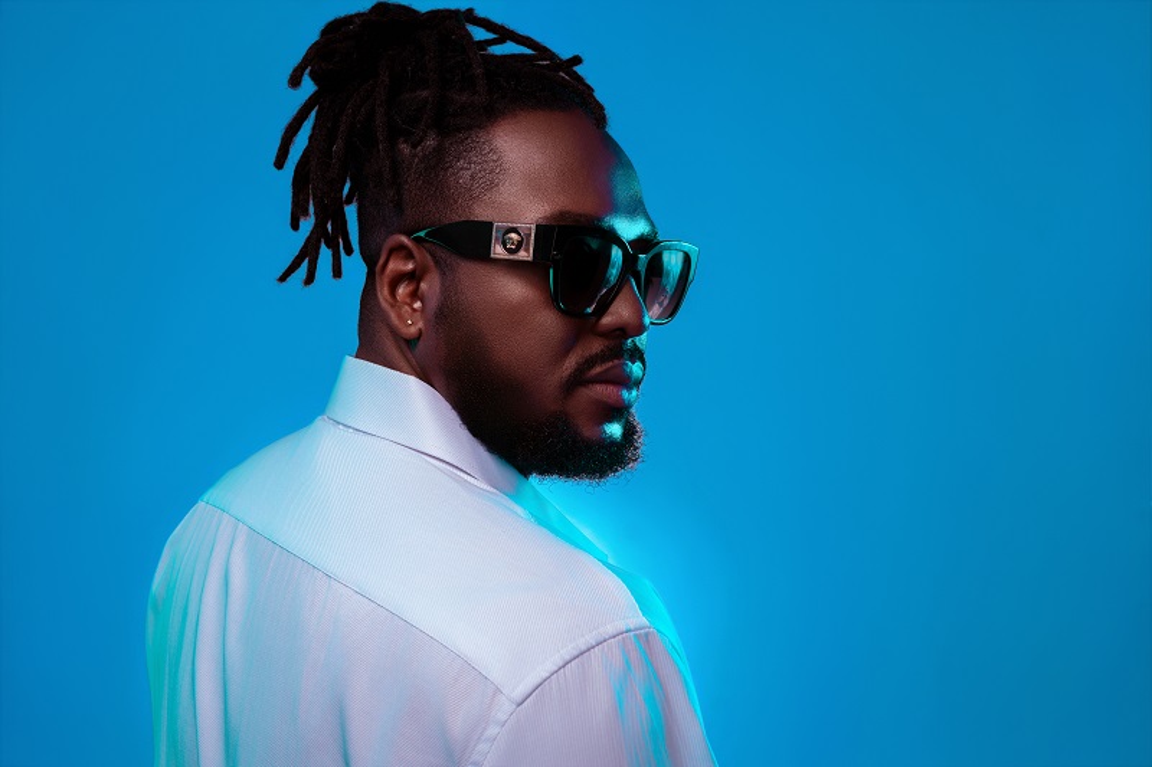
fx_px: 1600
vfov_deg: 27.0
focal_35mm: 50
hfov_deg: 39.6
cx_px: 576
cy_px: 384
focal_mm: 50
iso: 100
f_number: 8
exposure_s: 1/160
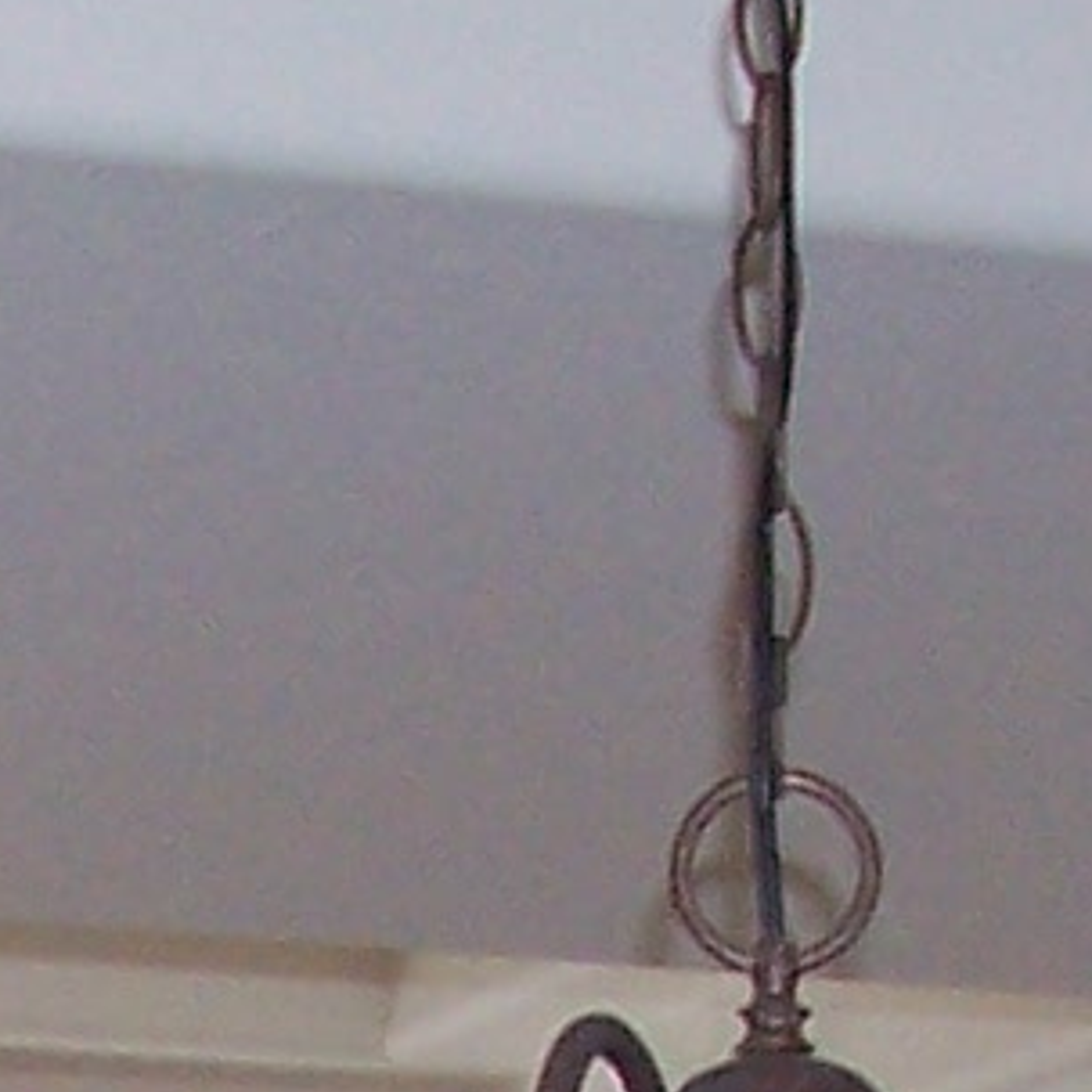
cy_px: 3103
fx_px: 8387
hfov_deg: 7.2
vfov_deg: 6.8
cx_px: -955
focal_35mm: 235
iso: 140
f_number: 2.8
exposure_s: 1/60
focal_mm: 6
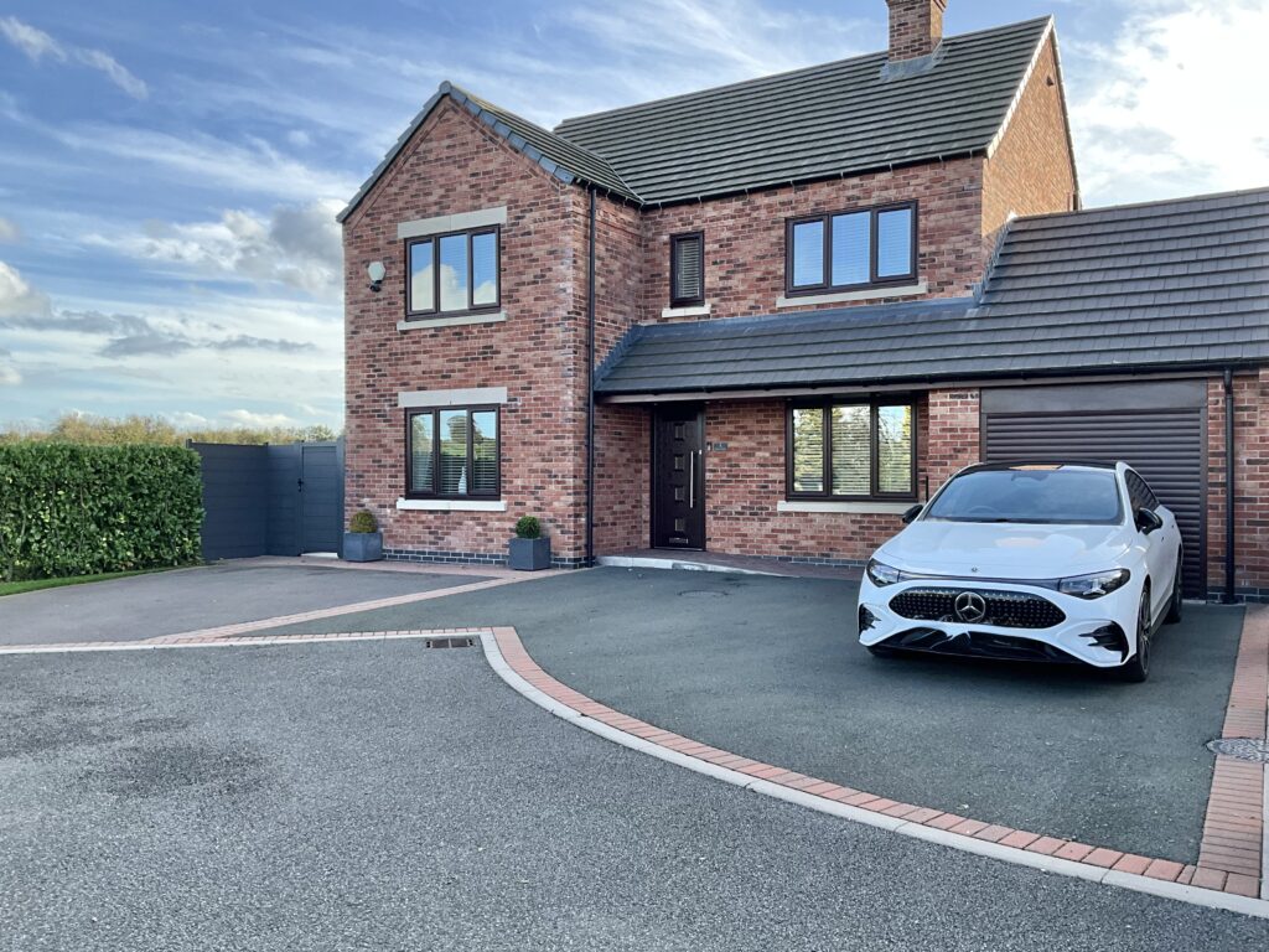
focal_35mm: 29
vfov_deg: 48.2
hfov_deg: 61.7
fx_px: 1063
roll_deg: +0.3
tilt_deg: +2.0
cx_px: 634
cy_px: 476
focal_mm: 3
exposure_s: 1/325
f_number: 1.8
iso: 25
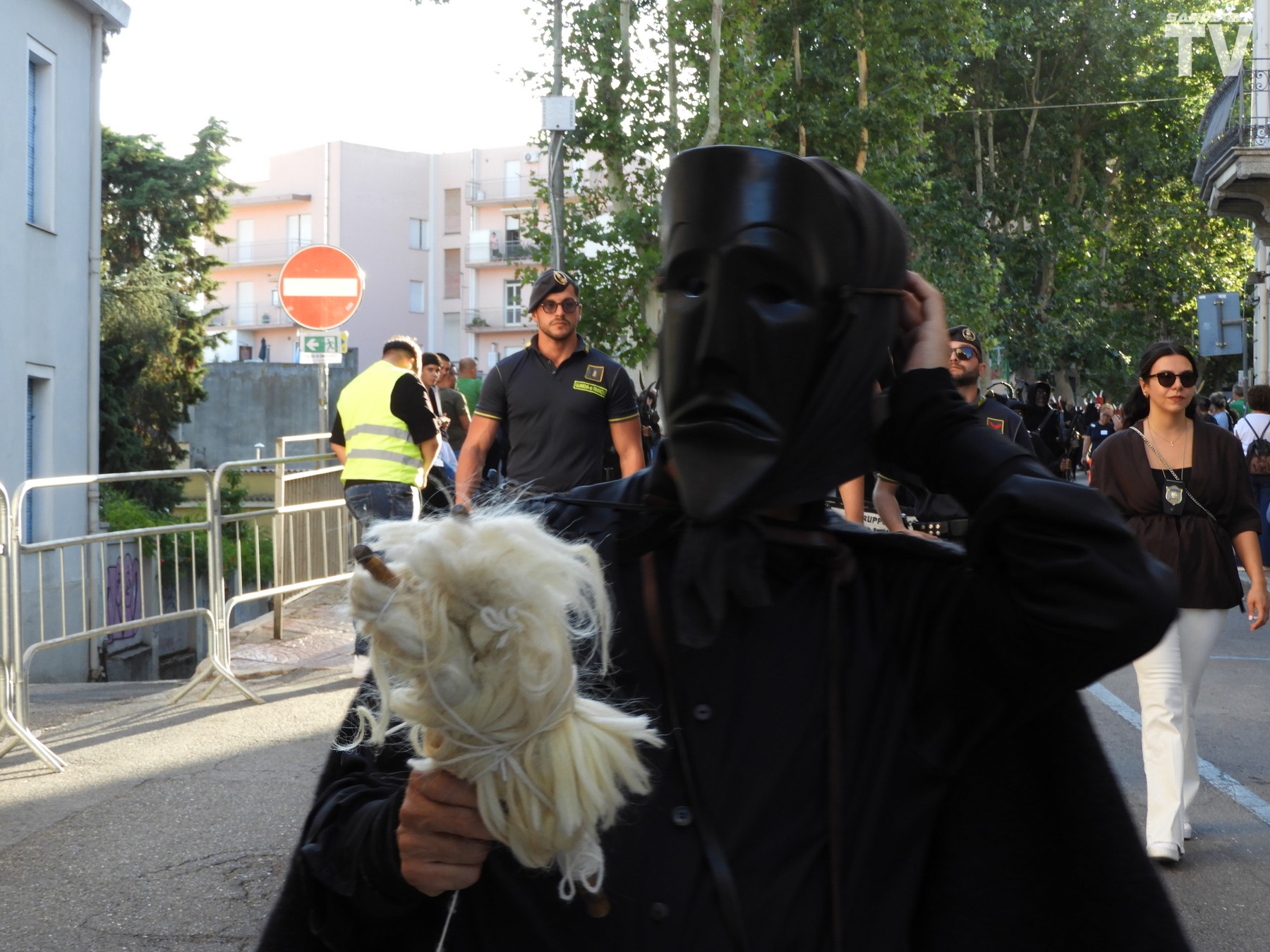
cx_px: 635
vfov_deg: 22.6
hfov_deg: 29.8
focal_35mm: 65
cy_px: 476
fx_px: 2385
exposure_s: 1/80
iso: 100
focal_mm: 11.6
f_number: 4.2
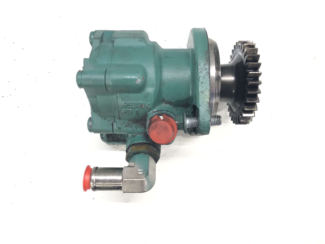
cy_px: 122
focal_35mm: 28
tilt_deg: -84.9
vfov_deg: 49.7
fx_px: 263
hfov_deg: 63.4
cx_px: 162
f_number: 1.8
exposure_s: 1/25
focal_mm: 3.99
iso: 40
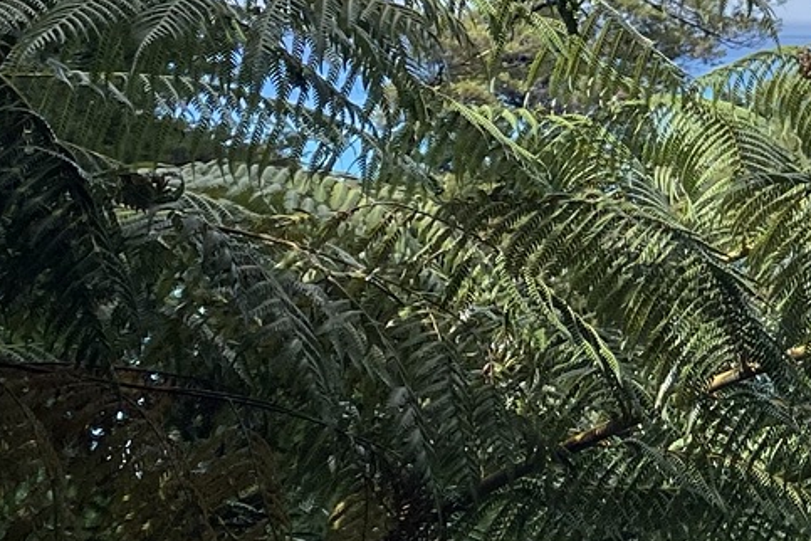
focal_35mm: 112
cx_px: 1468
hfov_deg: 15.6
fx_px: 2523
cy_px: 18
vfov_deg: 12.1
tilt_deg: -0.9
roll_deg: -1.0
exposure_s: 1/2571
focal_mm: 4.25
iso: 32
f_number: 1.8
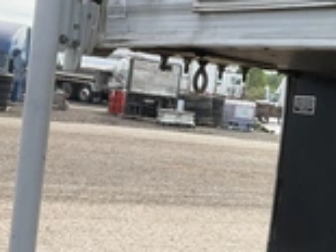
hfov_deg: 24.7
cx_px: 343
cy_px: 113
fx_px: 727
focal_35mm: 75
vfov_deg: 19.6
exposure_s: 1/568
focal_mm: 3
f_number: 1.8
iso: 25
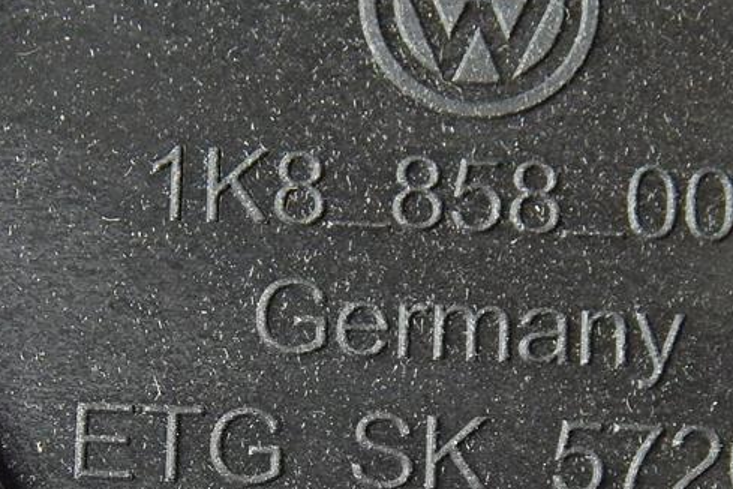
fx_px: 2382
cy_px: 524
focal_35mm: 117
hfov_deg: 17.4
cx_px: 229
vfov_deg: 11.6
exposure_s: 1/30
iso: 400
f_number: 3.6
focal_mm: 7.7
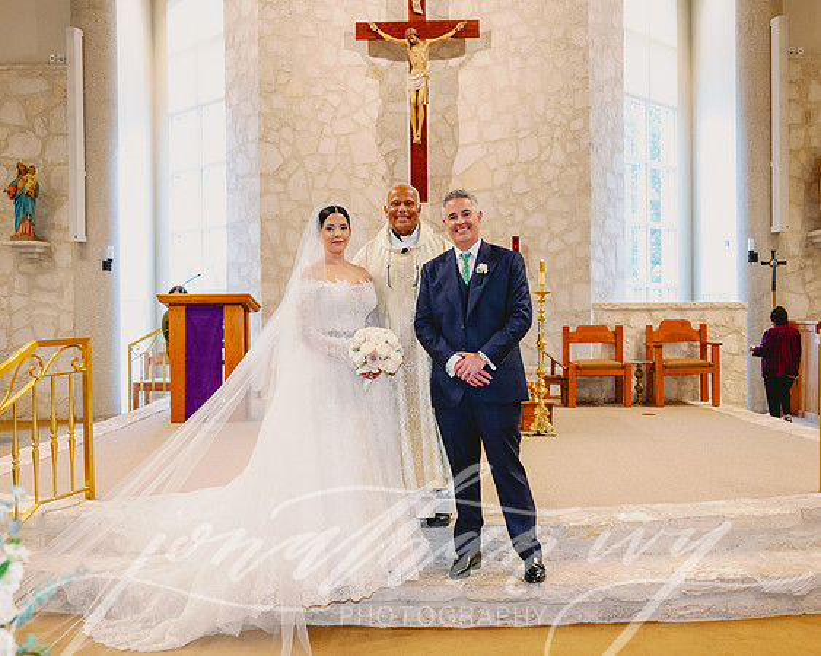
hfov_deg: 49.5
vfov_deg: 40.4
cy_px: 317
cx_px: 410
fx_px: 891
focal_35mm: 37
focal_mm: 31.5
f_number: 2.8
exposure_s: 1/200
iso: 1600
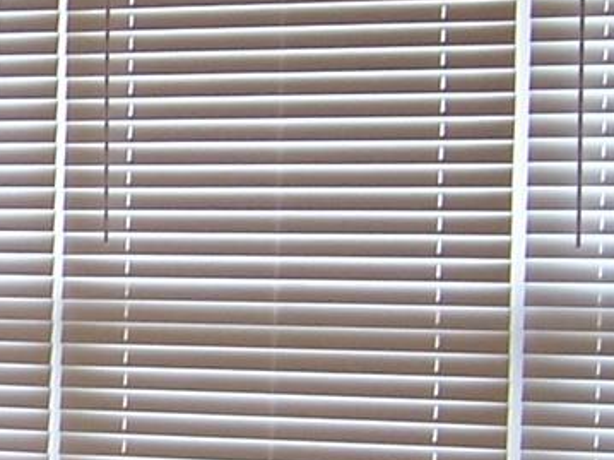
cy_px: 374
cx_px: -493
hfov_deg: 12.3
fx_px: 2607
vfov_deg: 10.1
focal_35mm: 147
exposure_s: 1/45
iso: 80
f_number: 3.4
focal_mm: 5.5
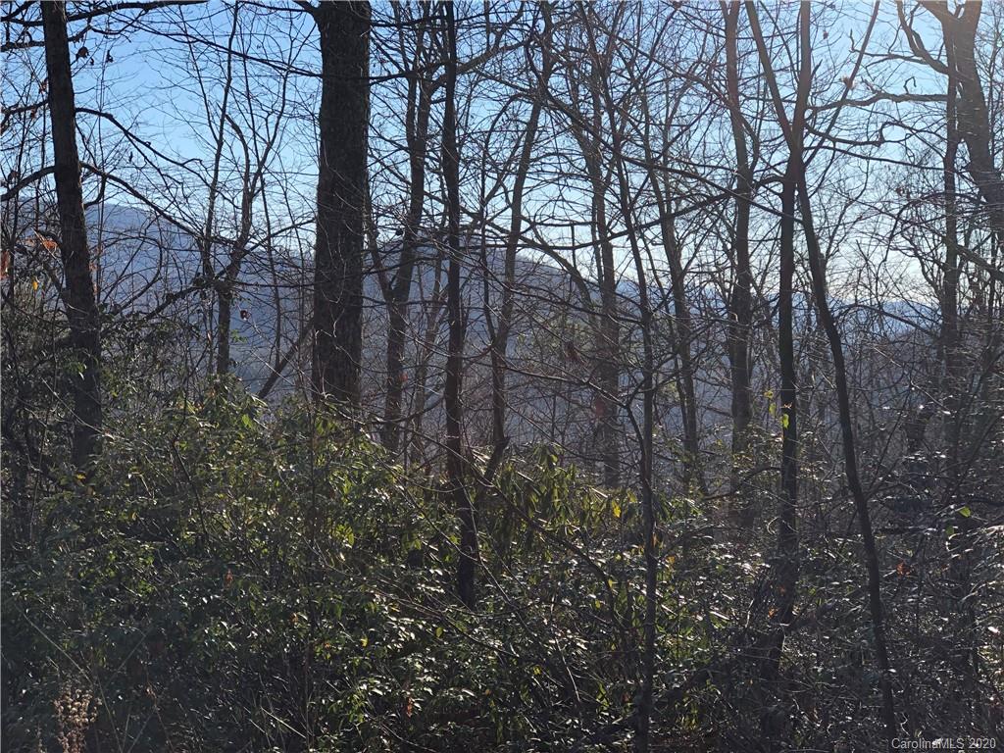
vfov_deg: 25.7
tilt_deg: -2.5
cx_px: 502
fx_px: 1653
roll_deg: -1.4
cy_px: 376
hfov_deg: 33.8
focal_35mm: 57
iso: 20
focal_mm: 6.6
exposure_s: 1/516
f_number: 2.8
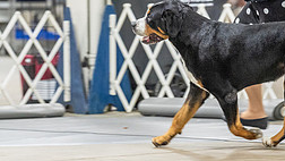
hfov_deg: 4.8
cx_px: 174
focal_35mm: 451
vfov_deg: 2.7
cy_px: 19
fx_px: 3410
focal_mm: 187
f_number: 2.8
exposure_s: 1/200
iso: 4000
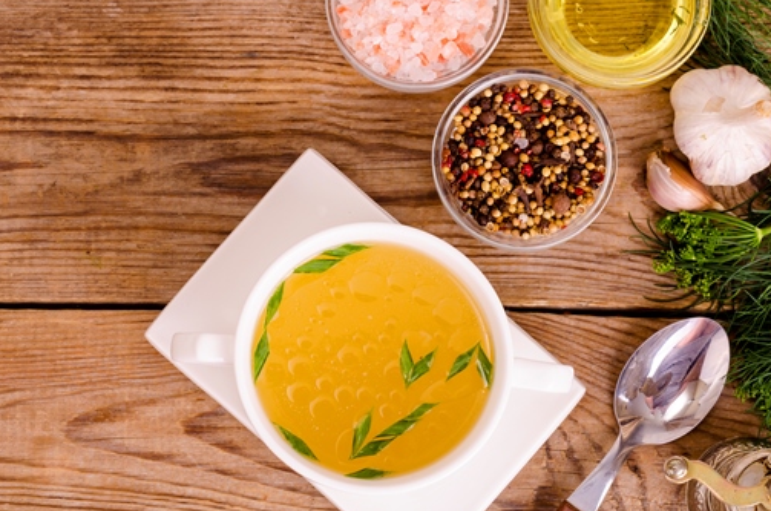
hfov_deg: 22.7
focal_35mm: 90
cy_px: 247
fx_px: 1923
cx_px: 331
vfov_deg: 15.1
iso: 100
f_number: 11
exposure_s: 1/200
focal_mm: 50
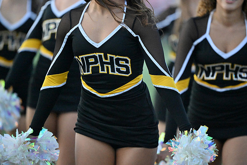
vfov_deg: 3.4
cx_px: 124
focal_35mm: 400
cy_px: 82
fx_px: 2745
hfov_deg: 5.2
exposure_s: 1/32000
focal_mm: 400
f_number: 2.8
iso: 5600
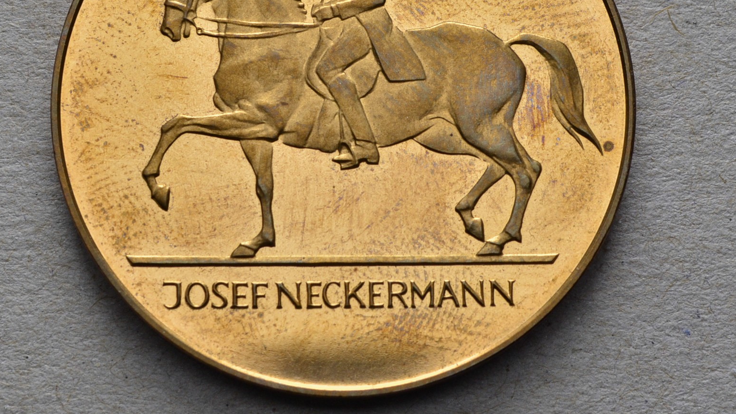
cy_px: 101
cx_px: 365
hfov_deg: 15.6
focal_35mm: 138
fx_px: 2690
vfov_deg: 8.8
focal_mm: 55
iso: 400
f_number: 14
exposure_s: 1/250
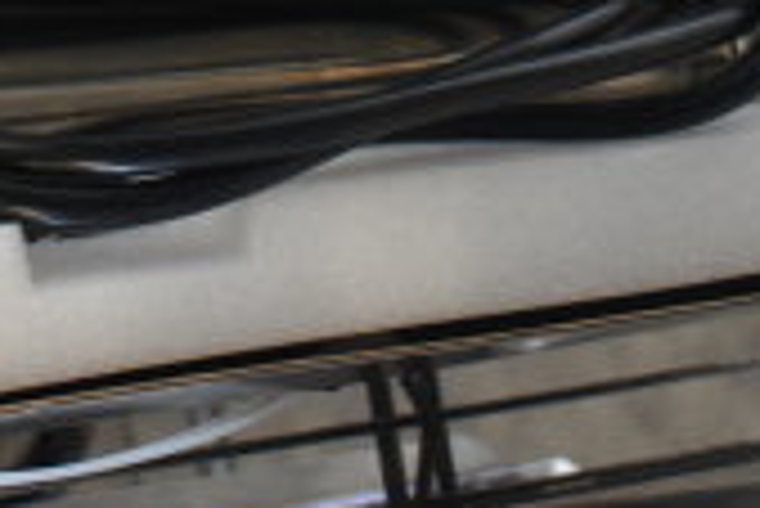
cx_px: -72
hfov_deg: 15.4
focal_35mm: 130
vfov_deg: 10.0
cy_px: -384
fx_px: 2747
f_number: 4
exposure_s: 1/40
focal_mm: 24
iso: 1100
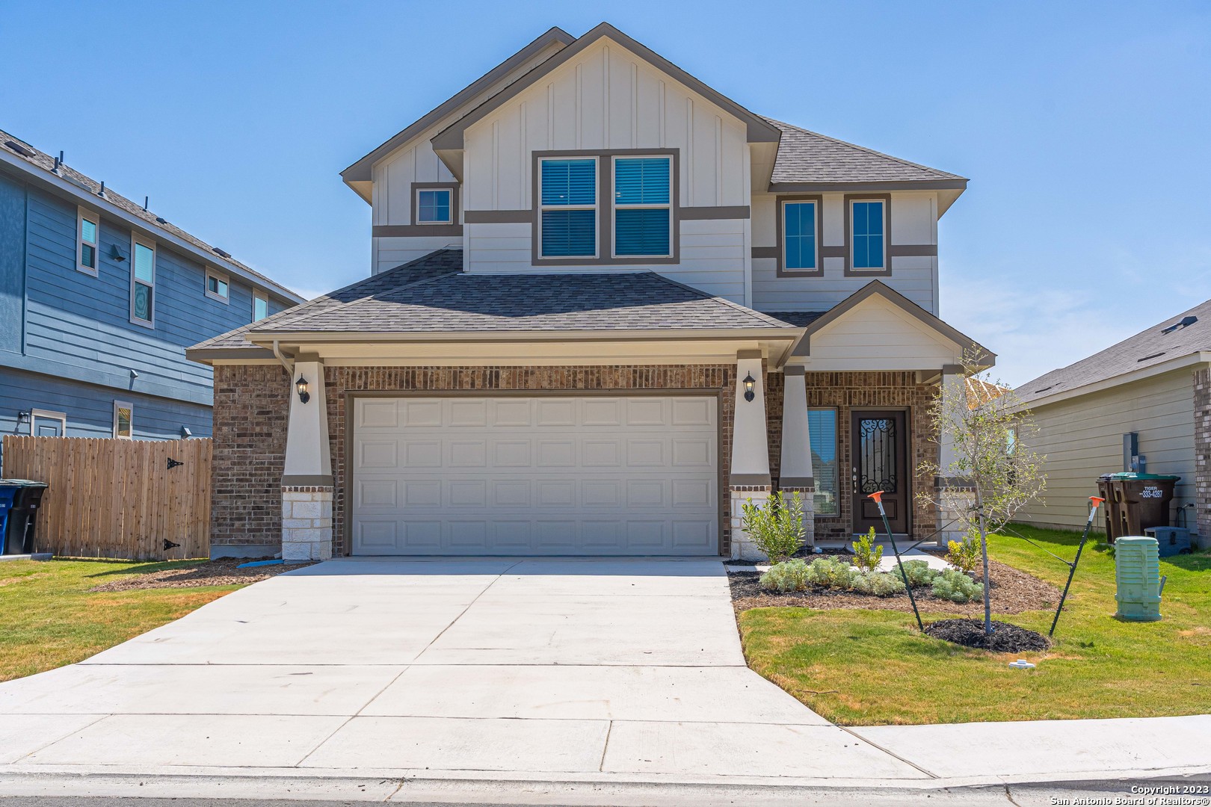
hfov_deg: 53.1
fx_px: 1211
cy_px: 404
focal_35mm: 36
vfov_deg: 36.9
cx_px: 606
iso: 400
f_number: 8
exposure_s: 1/6400
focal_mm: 36
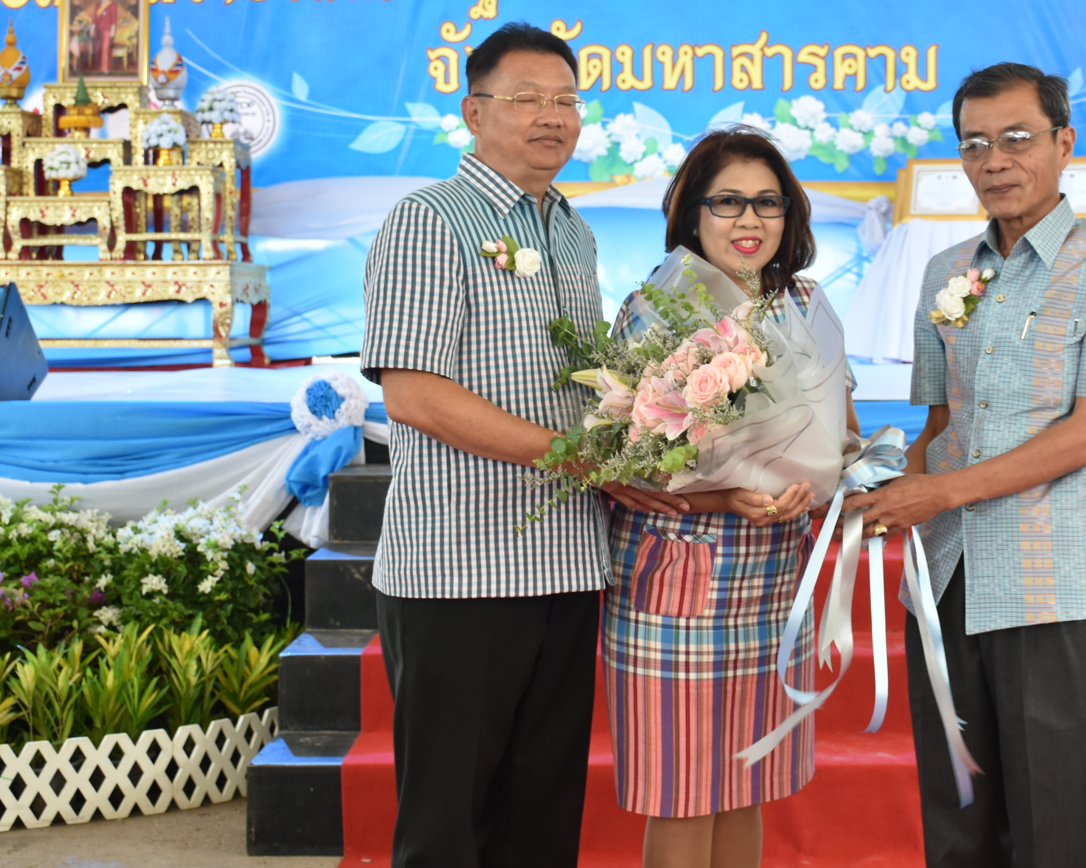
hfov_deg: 29.4
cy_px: 317
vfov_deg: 23.9
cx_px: 732
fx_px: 2050
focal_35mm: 64
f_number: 5
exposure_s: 1/100
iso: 400
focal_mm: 27
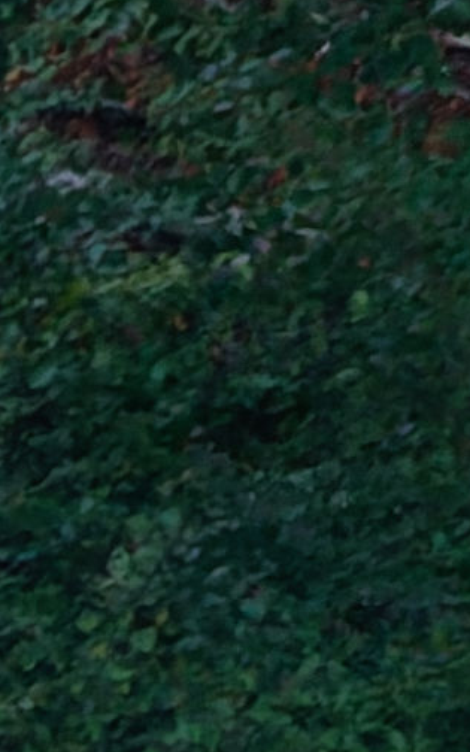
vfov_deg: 0.2
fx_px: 186253
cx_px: -1352
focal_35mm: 9088
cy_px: 2711
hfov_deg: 0.1
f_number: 6.3
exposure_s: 1/500
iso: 1000
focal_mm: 500
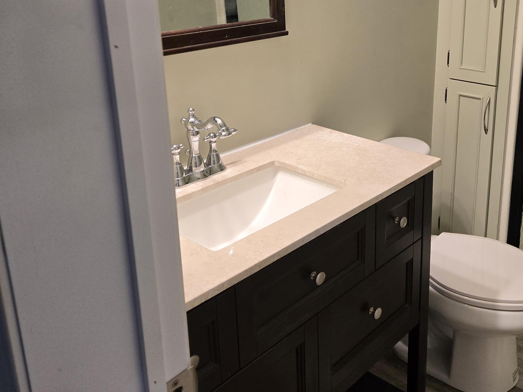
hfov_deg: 46.5
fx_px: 574
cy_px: 91
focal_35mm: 38
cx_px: 414
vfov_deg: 36.7
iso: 160
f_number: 1.8
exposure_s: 1/120
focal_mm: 5.4
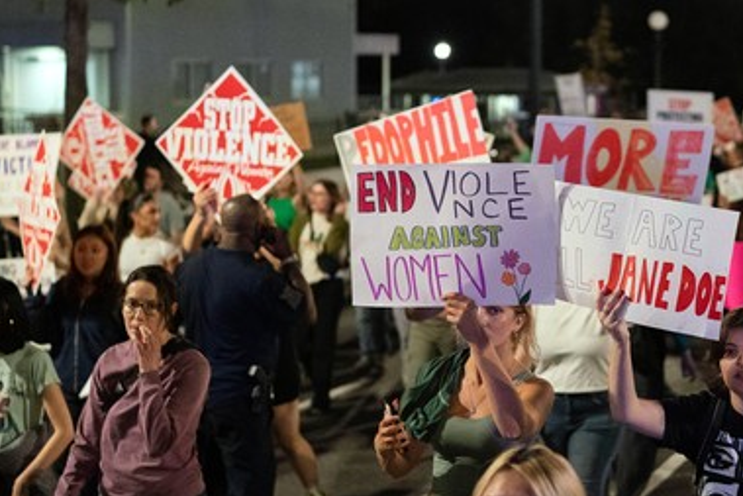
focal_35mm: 60
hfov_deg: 32.7
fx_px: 1239
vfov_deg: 22.6
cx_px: 570
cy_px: 328
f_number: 1.4
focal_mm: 35
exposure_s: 1/500
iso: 6400
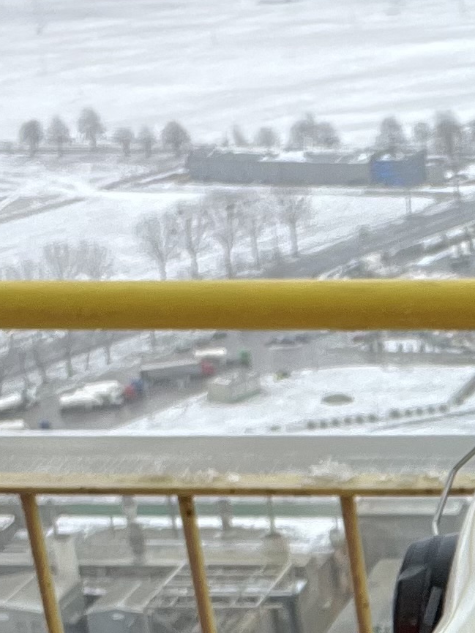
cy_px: 710
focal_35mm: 107
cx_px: 733
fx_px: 1959
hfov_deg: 13.0
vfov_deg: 17.7
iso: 50
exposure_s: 1/121
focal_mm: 2.71
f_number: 2.2
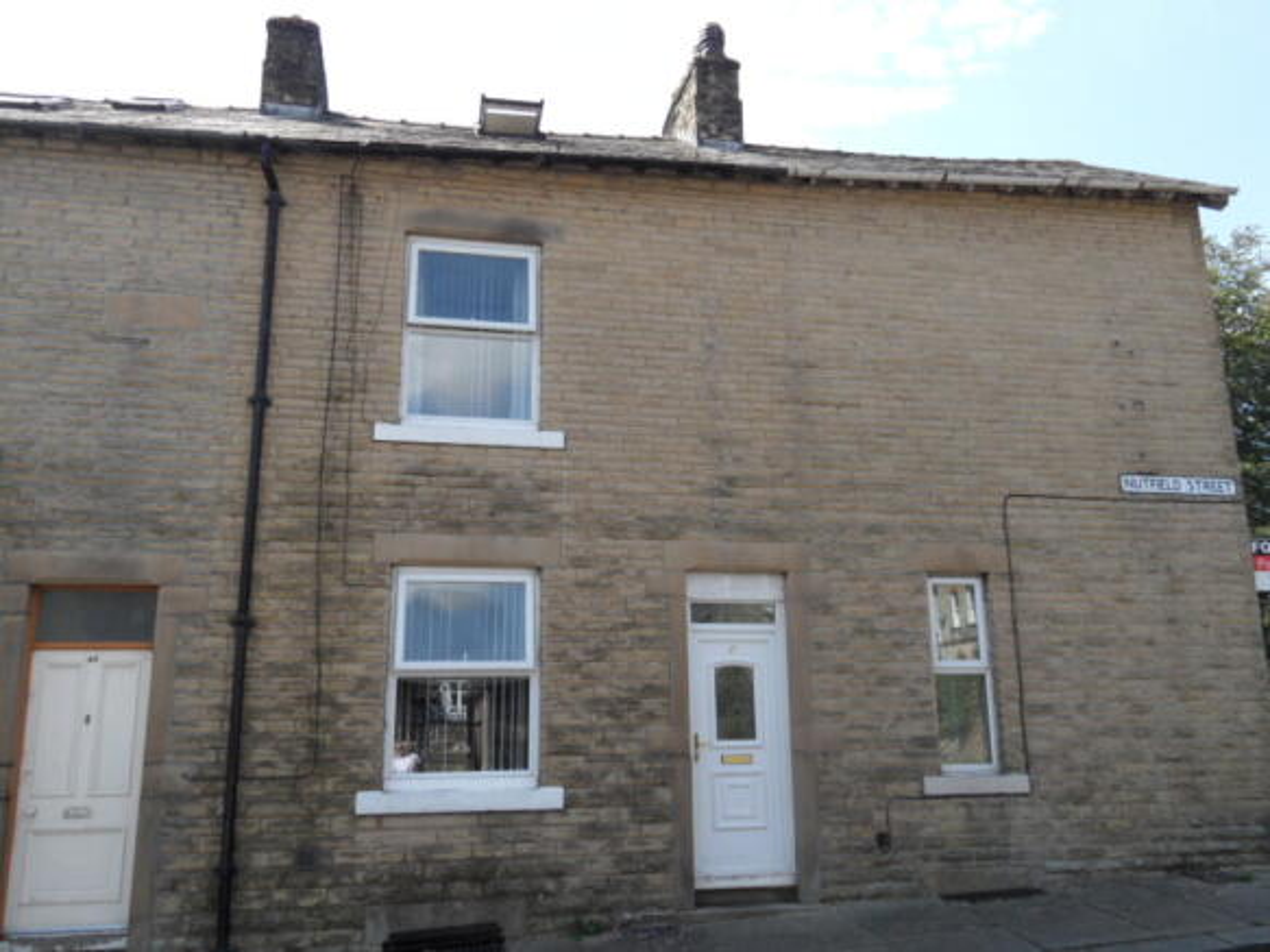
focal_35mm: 28
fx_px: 1027
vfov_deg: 49.7
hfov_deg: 63.5
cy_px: 476
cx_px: 635
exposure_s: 1/350
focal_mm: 4.6
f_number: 3.4
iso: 80
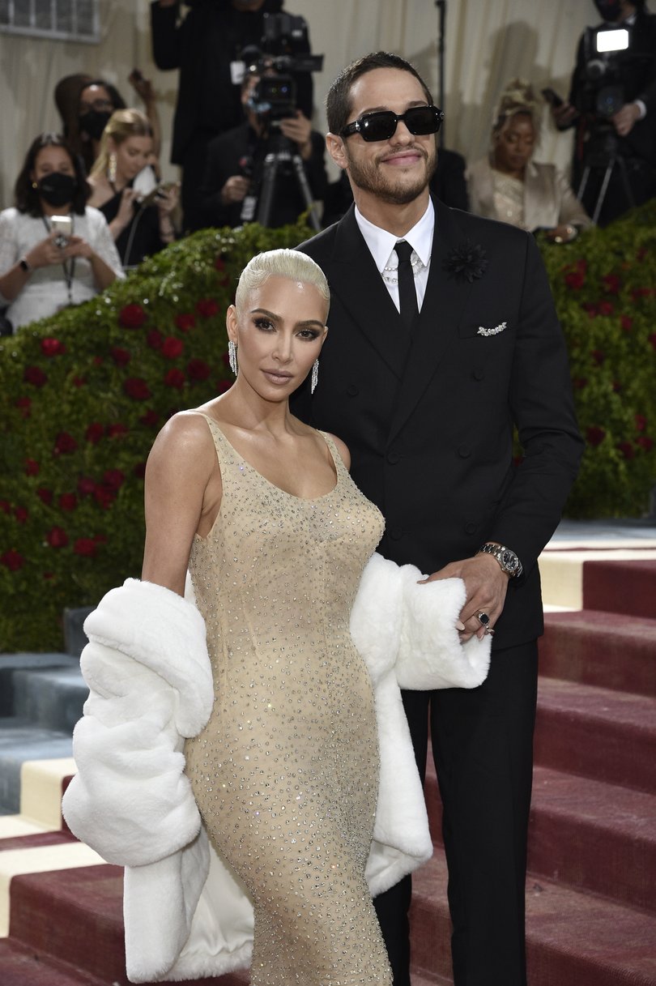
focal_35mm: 86
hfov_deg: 15.9
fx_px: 2353
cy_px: 493
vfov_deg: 23.7
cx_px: 328
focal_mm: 86
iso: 2000
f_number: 6.3
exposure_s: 1/250
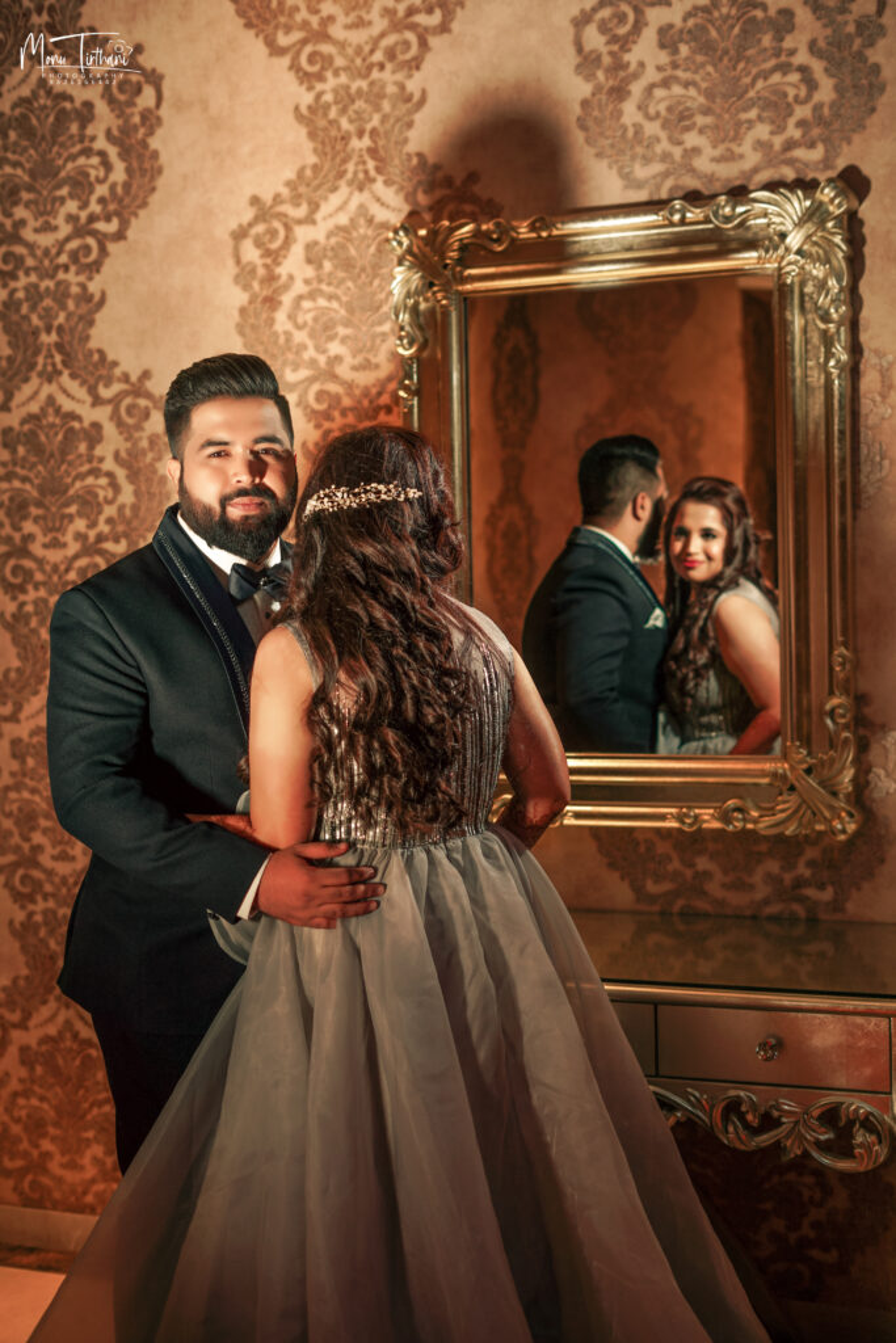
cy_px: 672
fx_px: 1866
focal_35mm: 50
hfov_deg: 27.0
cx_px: 448
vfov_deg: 39.6
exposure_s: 1/60
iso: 200
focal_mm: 50
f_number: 2.8
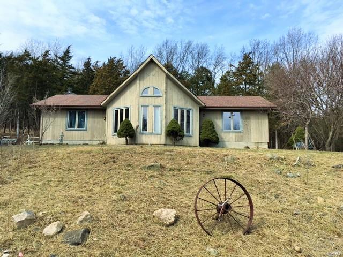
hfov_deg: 61.7
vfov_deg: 48.2
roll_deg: -1.4
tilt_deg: +7.4
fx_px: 287
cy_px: 128
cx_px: 172
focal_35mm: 29
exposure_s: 1/1350
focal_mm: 4.15
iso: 25
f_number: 2.2
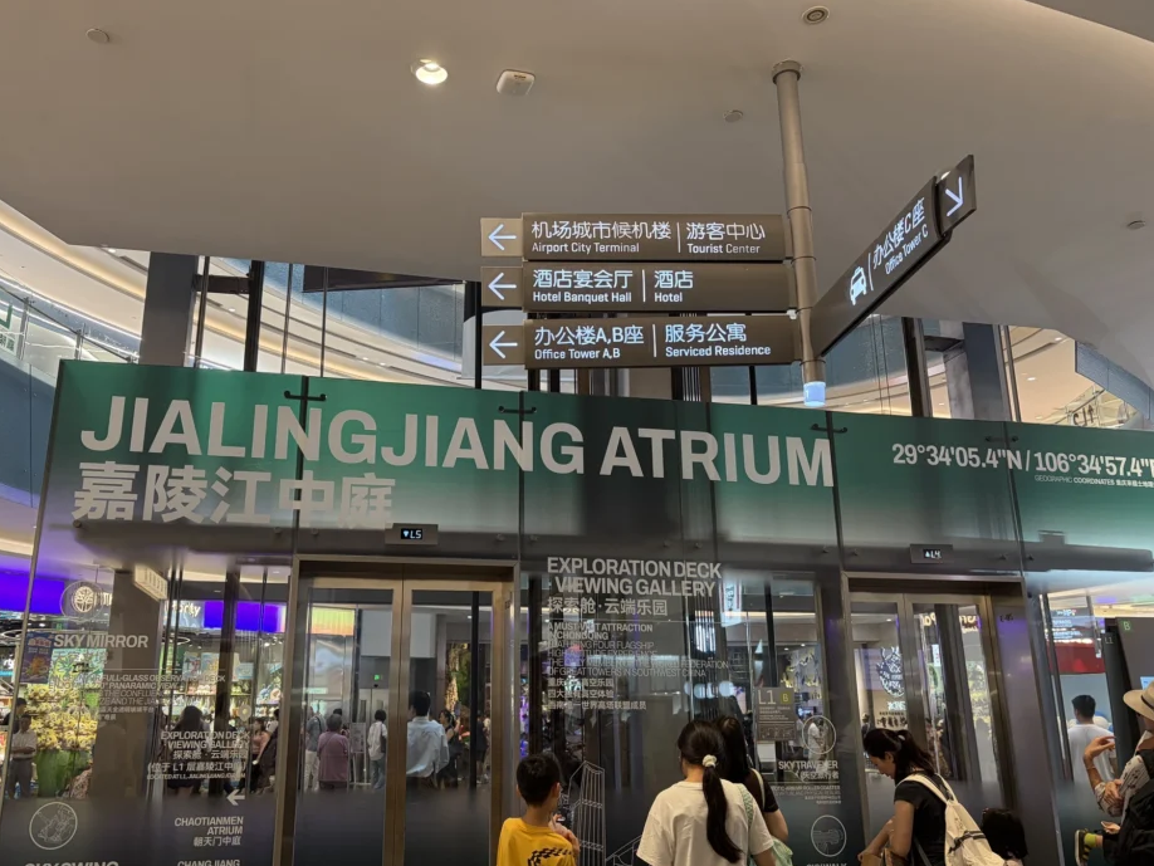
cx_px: 522
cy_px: 442
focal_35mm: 29
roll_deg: -0.1
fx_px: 967
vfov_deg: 48.2
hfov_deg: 61.5
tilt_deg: +16.6
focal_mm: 5.96
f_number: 1.6
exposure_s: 1/50
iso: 100
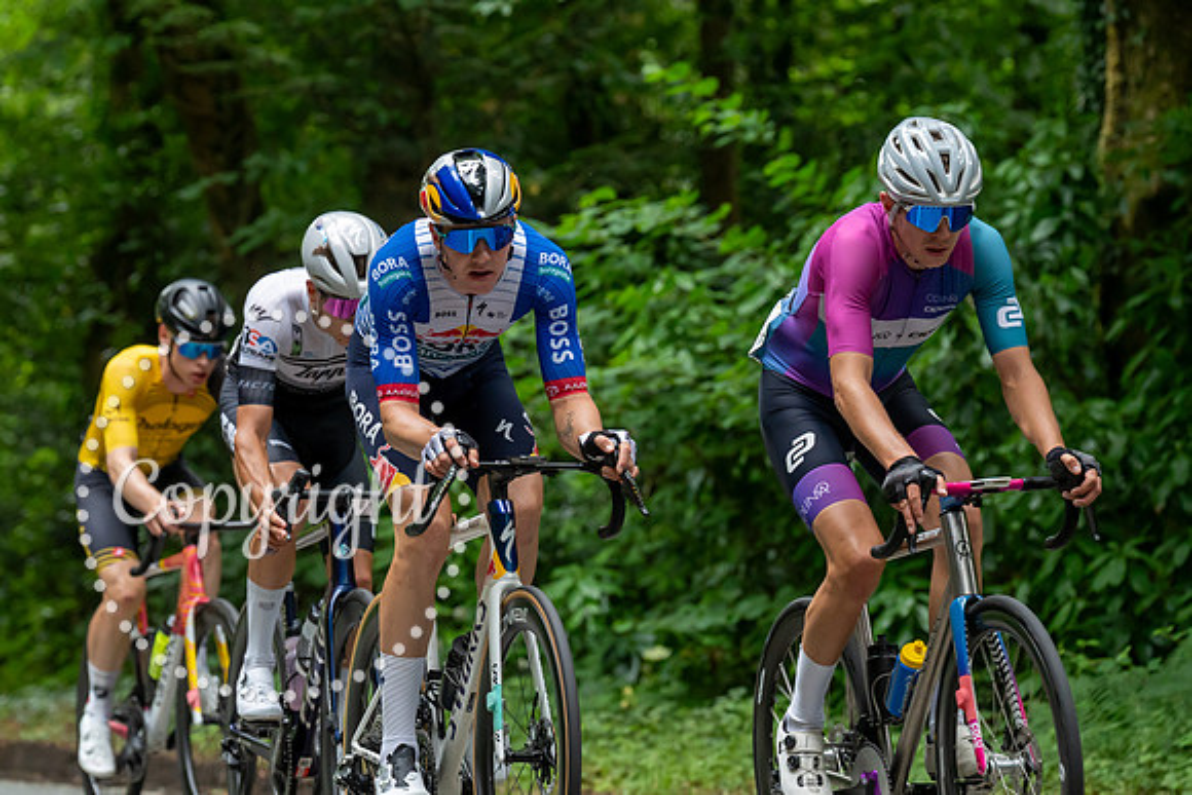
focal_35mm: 205
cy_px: 280
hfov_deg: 10.0
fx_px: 6780
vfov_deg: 6.7
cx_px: 420
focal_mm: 158
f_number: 4.5
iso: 2000
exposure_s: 1/1000
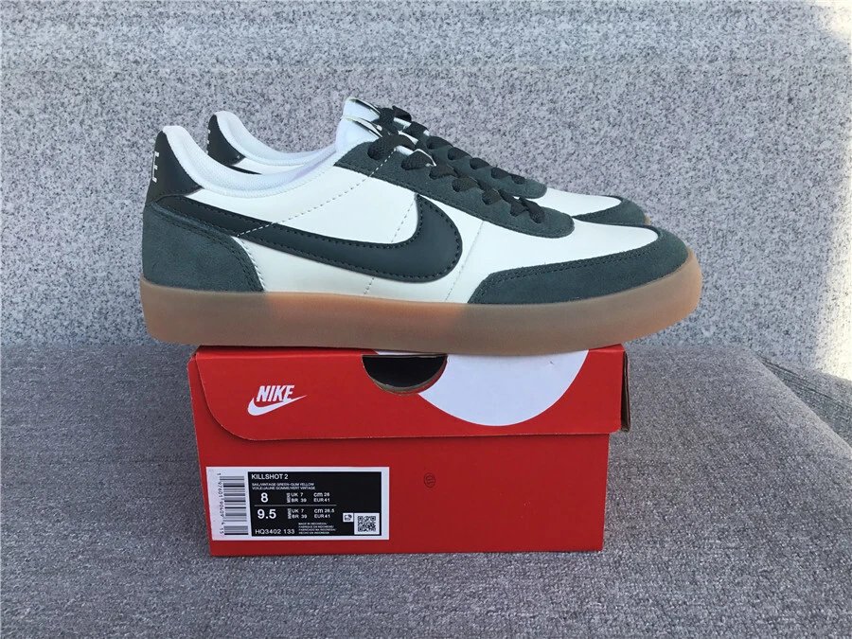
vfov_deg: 45.4
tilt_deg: -18.8
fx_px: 763
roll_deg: +0.7
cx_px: 426
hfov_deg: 58.4
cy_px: 320
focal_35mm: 31
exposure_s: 1/574
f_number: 2.4
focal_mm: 3.3
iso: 25
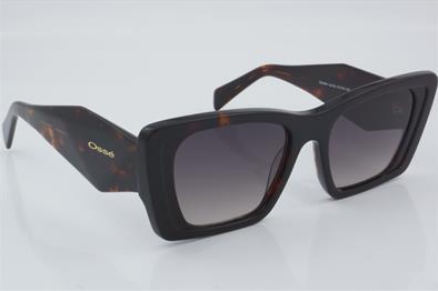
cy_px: 144
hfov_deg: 29.5
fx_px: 833
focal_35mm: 69
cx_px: 221
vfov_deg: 19.8
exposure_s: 1/4
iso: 100
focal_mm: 45
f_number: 32
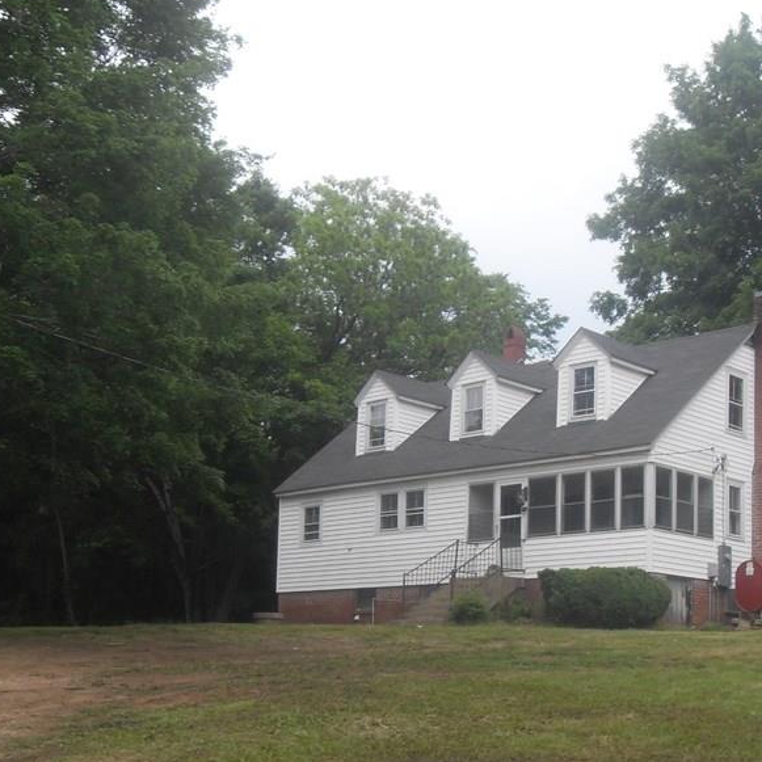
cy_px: 463
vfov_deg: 32.1
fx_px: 1320
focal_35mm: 53
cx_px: 532
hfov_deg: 31.8
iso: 80
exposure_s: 1/90
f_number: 7
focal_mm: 6.3
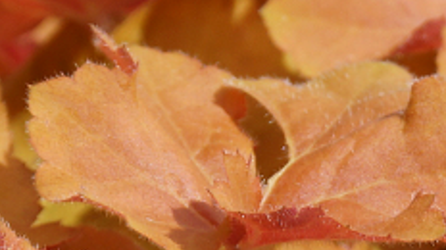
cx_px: 75
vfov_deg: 2.7
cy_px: 238
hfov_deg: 4.8
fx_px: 5290
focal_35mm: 448
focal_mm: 55
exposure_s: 1/320
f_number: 8
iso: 100
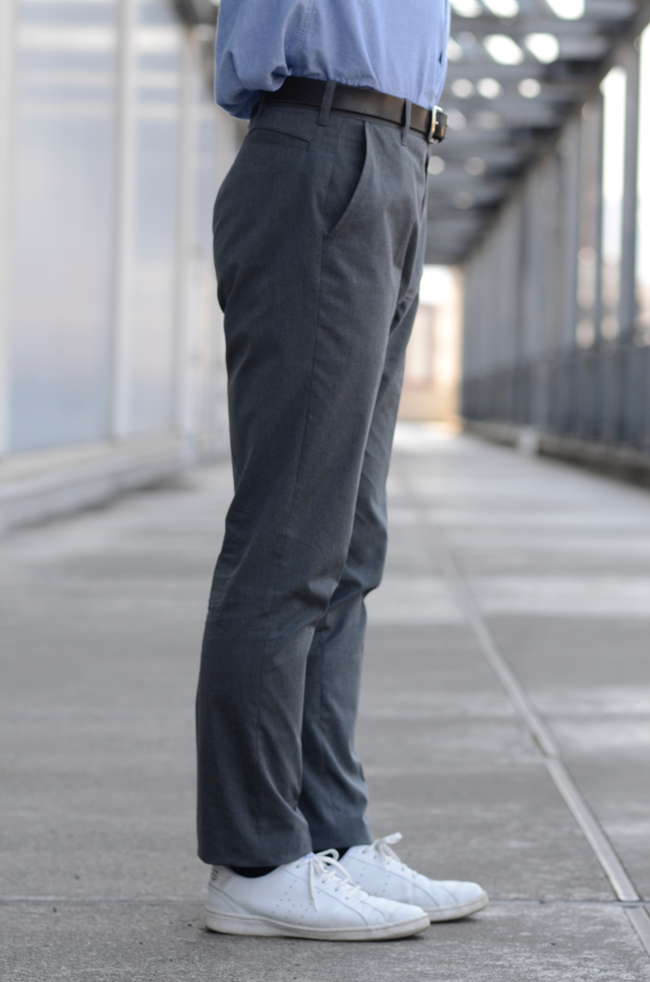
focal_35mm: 128
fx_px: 3468
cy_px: 491
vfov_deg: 16.1
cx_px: 325
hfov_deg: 10.7
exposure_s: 1/500
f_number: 1.8
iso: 320
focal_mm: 85
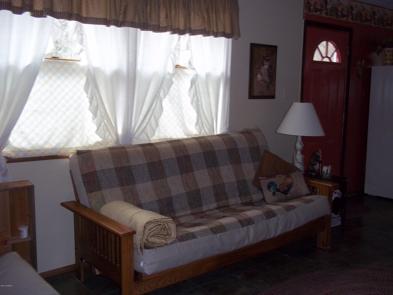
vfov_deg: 39.7
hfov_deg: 51.4
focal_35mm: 36
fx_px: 409
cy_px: 148
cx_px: 196
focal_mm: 6.5
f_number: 3.1
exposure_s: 1/30
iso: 160
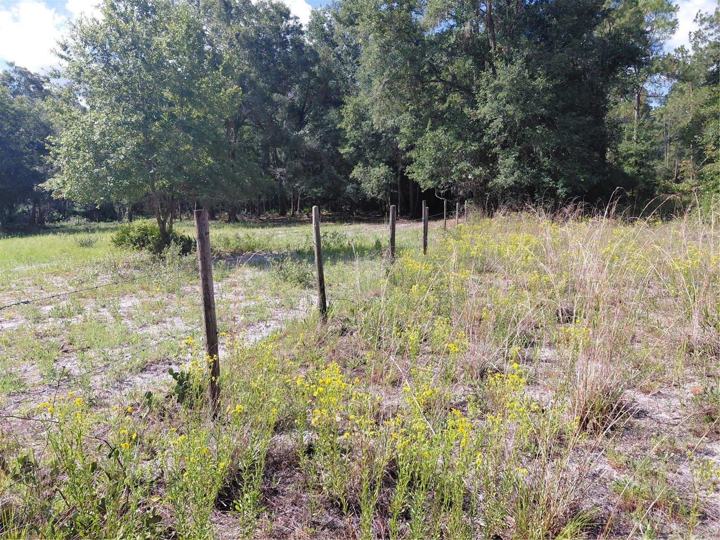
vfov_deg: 54.9
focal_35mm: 25
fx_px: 520
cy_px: 270
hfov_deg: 69.4
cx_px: 360
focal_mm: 4.69
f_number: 1.8
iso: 50
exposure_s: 1/1352
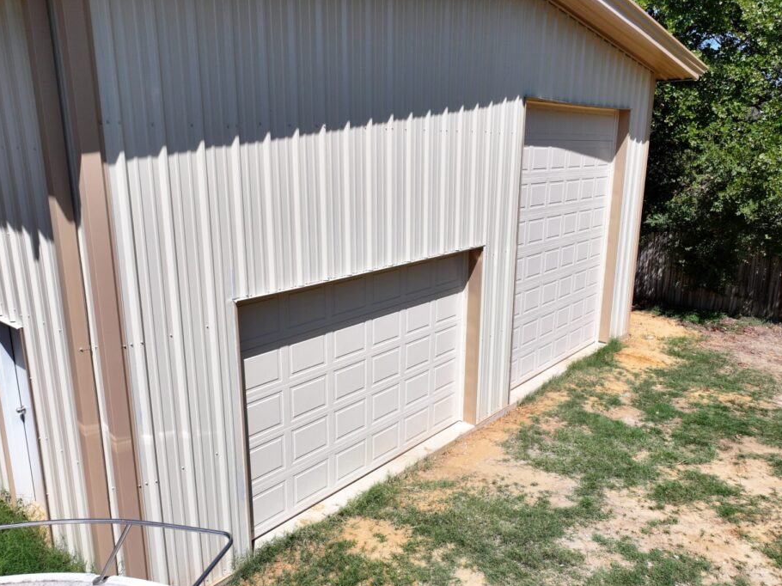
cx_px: 407
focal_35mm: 27
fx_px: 610
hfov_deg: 65.3
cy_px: 300
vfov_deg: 51.3
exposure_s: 1/2000
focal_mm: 12.29
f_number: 2.8
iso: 100
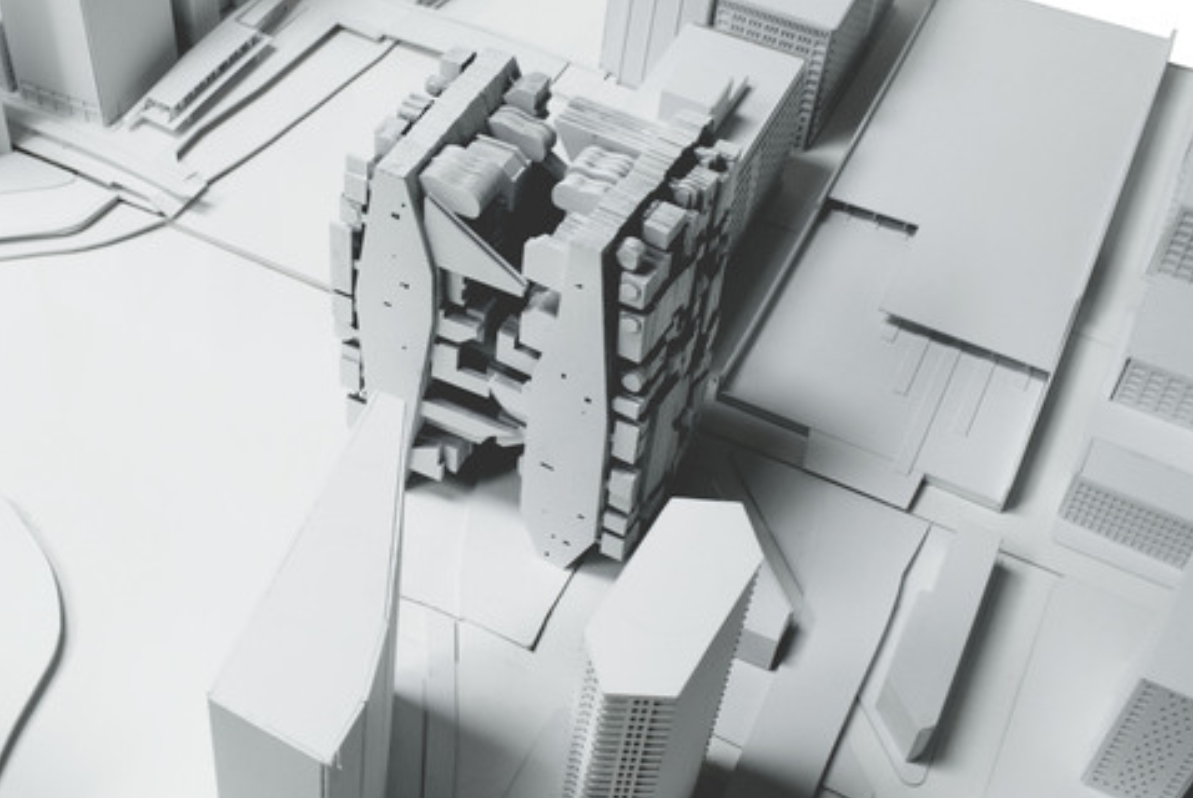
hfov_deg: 39.8
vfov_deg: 27.5
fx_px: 1626
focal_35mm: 49
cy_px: 315
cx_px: 394
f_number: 14
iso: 400
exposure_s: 1/2
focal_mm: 24
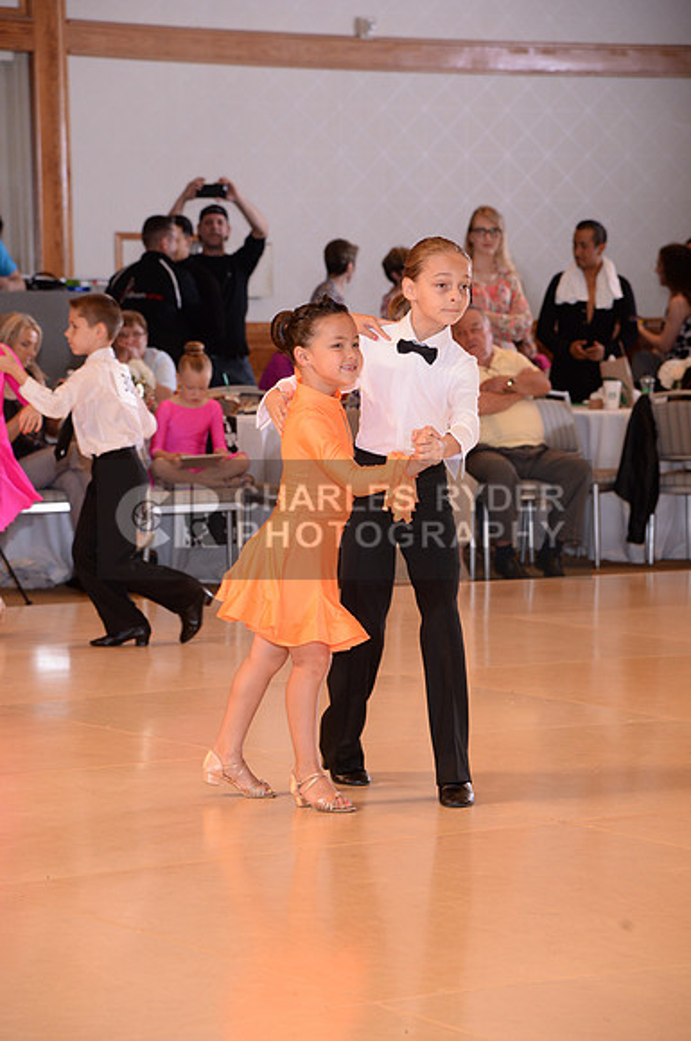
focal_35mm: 120
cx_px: 346
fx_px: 3465
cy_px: 520
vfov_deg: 17.1
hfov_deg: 11.4
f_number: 5.6
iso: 1250
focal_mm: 120
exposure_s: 1/250
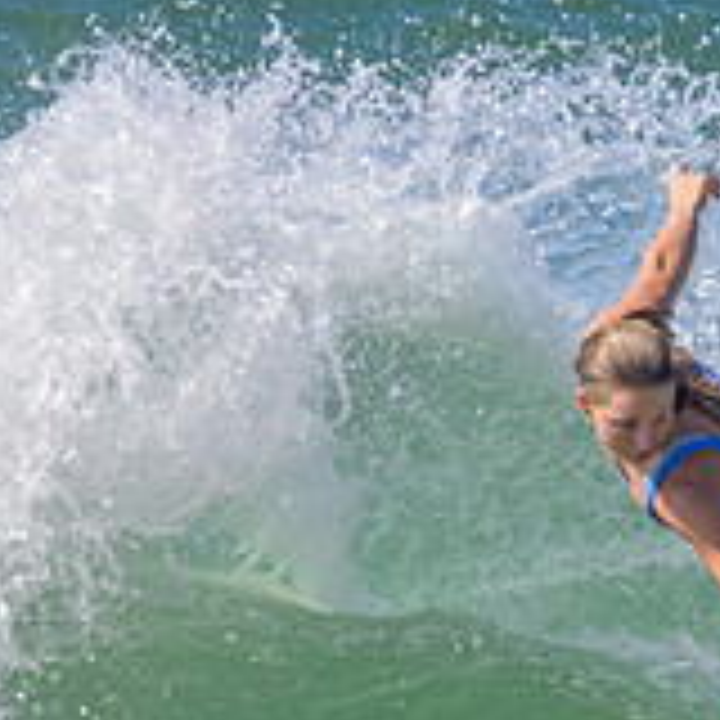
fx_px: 52077
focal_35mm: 2213
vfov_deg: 0.8
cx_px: 1210
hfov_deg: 0.8
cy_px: 798
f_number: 11
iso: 800
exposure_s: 1/2000
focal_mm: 680
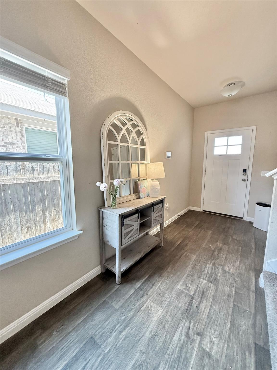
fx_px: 149
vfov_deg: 102.1
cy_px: 185
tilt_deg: -7.3
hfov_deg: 85.7
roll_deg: -0.7
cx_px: 138
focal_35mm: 14
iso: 320
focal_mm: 2.22
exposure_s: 1/60
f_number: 2.2
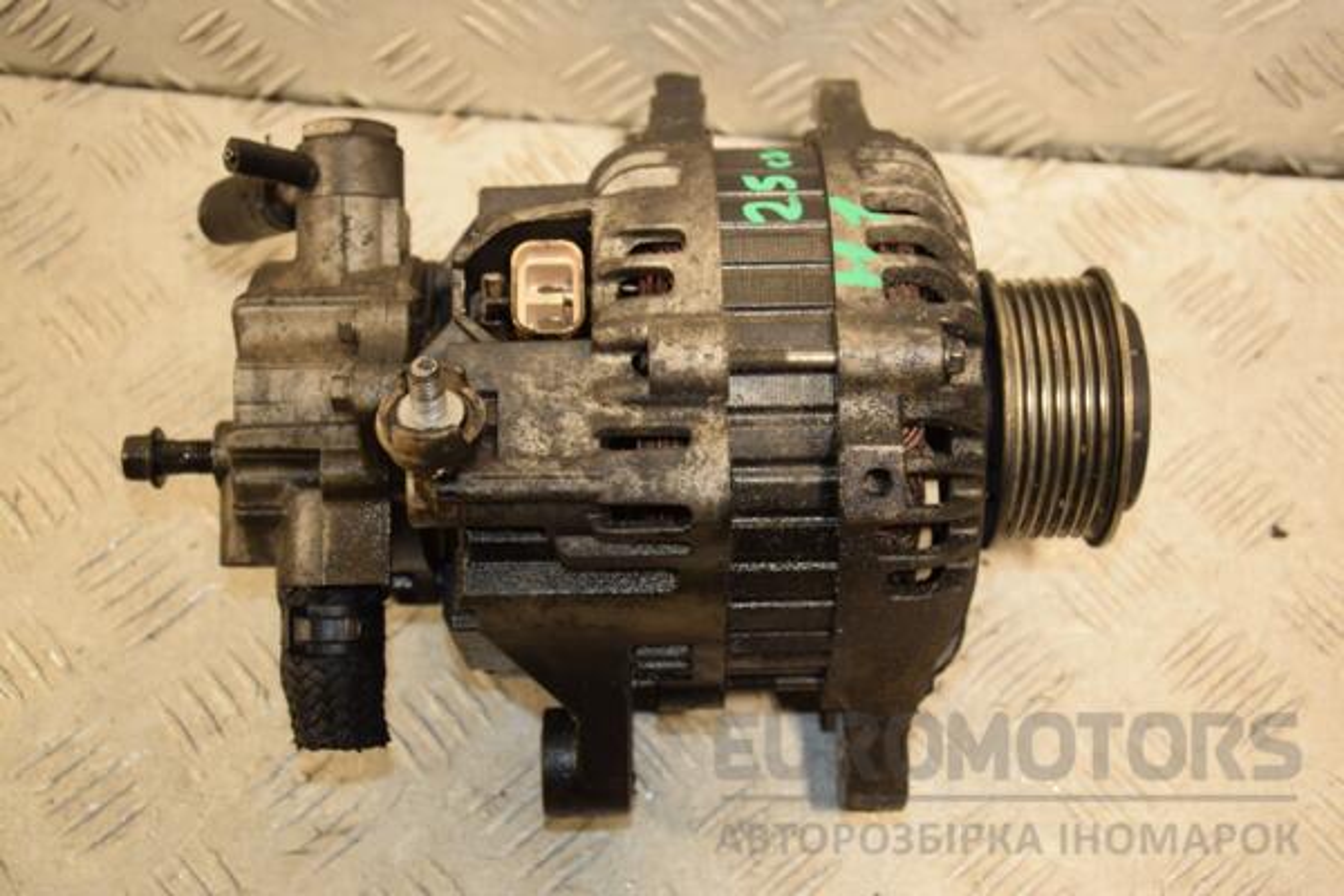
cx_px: 672
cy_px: 448
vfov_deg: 25.8
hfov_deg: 37.9
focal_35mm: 52
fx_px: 1960
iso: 800
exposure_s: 1/125
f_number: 5
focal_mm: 35
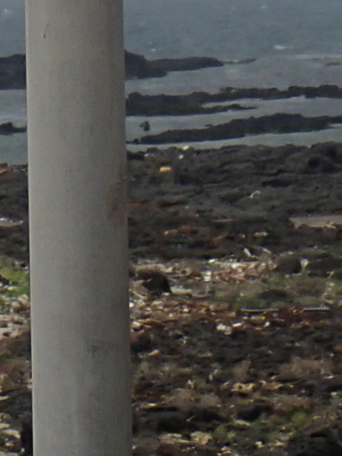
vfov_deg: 6.0
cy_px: -667
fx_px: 4123
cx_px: -22
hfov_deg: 4.7
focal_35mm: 313
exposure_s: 1/200
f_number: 13
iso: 100
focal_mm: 9.61
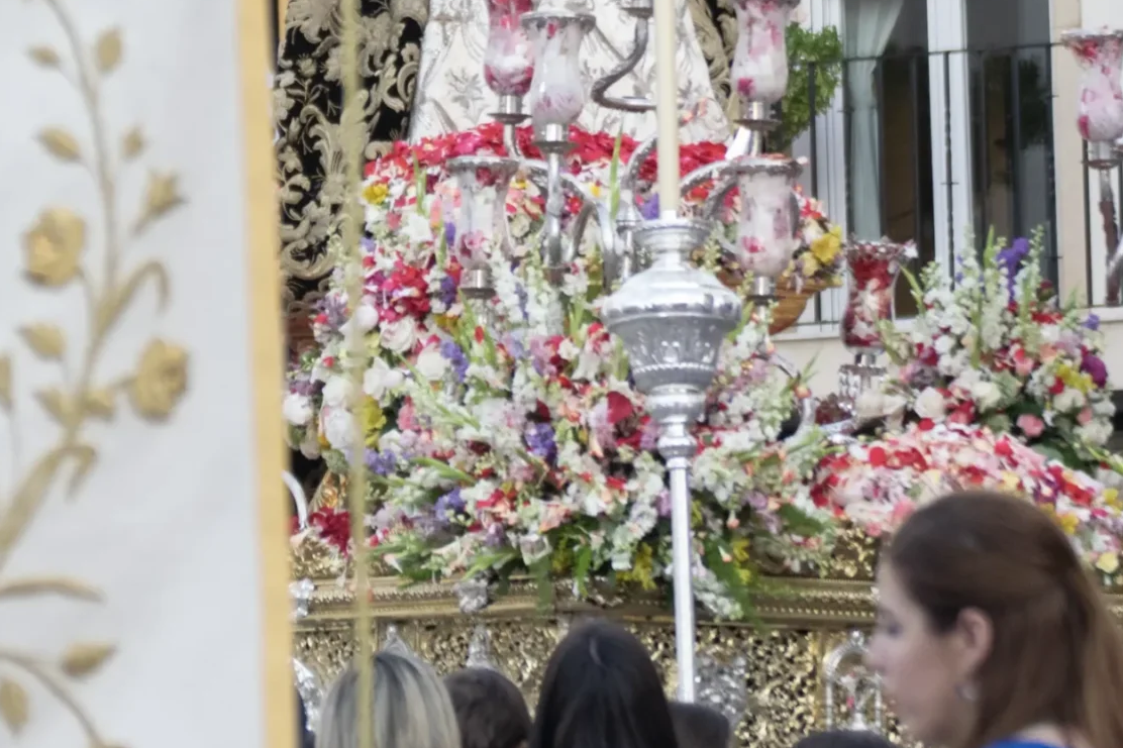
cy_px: 120
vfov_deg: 3.6
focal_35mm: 380
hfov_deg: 5.4
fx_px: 11851
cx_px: 111
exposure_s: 1/250
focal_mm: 110
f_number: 4.2
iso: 800
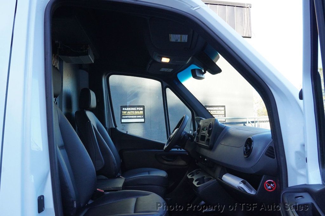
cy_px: 108
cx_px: 162
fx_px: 284
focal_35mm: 32
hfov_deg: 59.5
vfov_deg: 41.6
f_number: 9
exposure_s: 1/250
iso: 2000
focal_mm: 21
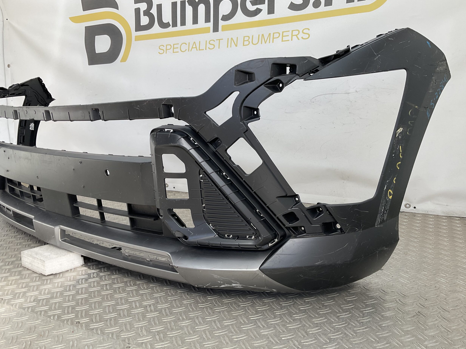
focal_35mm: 30
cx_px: 230
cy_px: 178
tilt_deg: -13.2
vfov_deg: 46.8
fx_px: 404
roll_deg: +0.7
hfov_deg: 60.0
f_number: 1.8
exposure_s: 1/198
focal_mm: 3
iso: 16
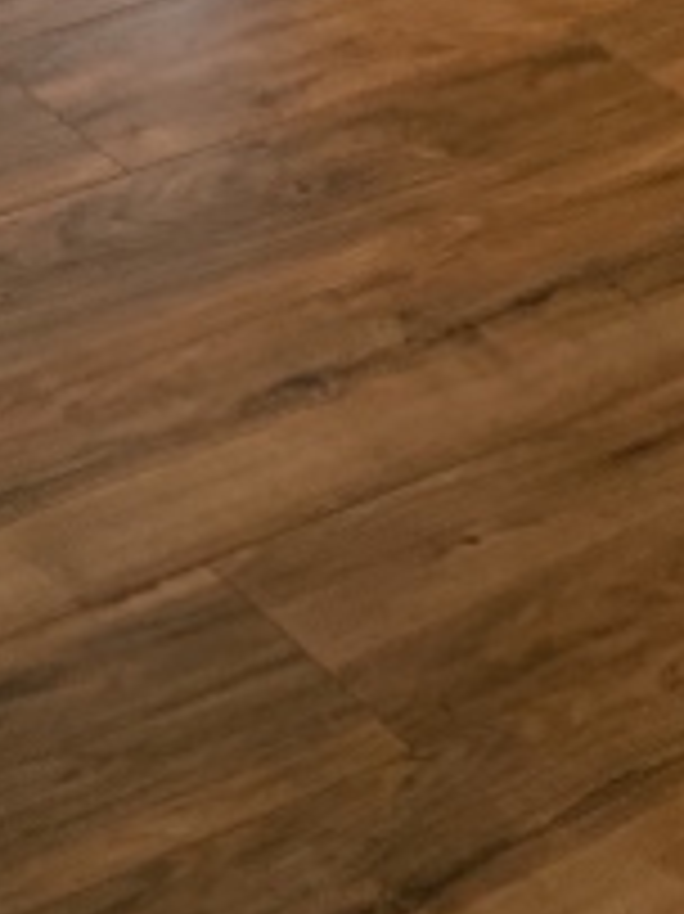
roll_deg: +1.5
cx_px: -810
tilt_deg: -14.3
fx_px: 3455
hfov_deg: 10.2
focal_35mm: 131
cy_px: -923
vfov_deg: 13.0
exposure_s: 1/60
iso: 125
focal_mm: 4.25
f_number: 1.8
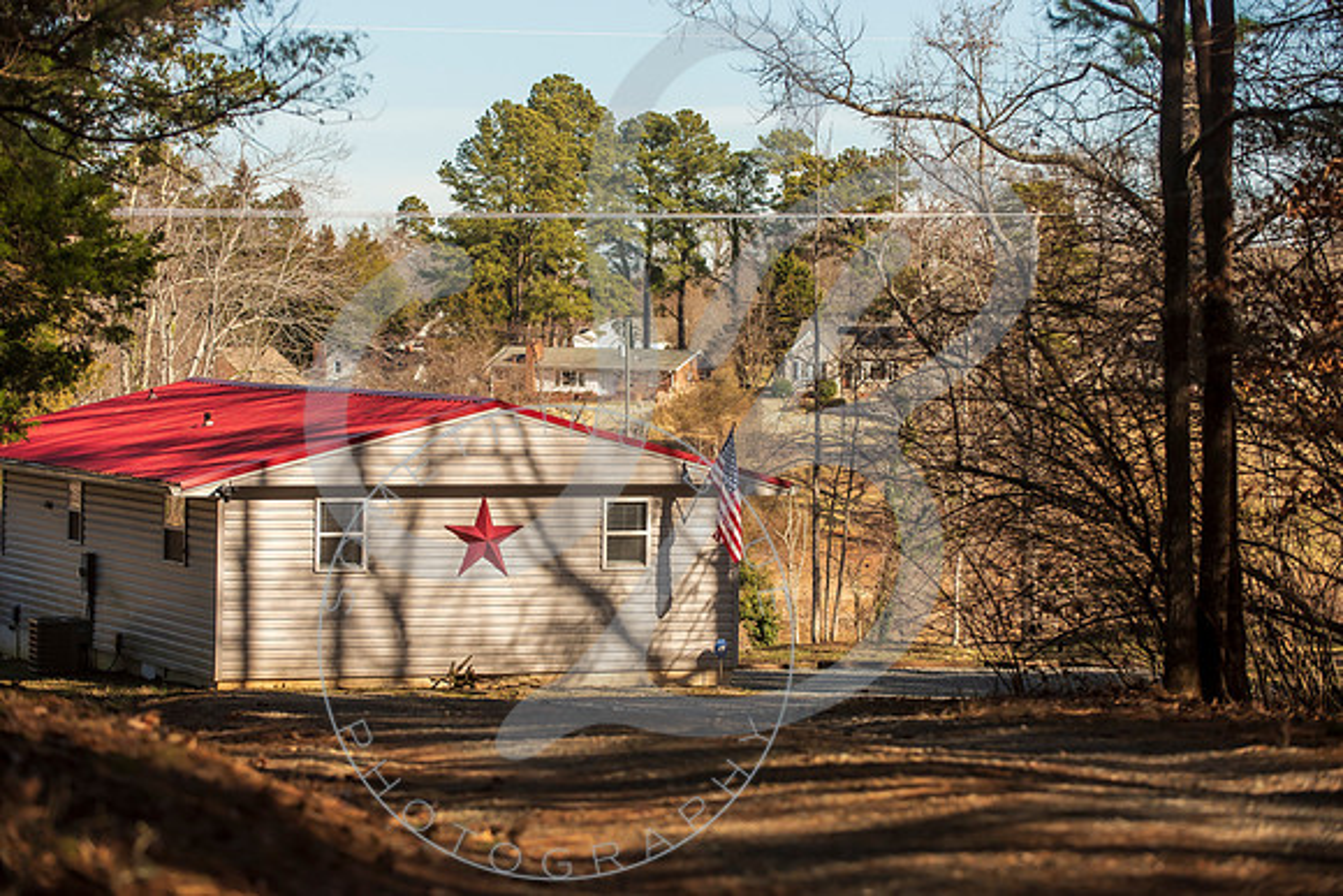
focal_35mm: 106
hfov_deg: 19.3
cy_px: 448
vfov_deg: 12.9
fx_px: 3950
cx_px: 675
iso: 400
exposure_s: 1/3200
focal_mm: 105
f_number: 5
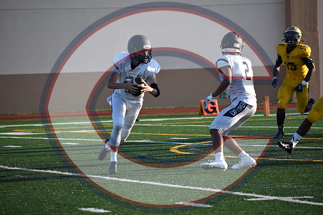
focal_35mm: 278
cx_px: 162
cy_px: 108
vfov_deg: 5.0
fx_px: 2490
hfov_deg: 7.4
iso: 400
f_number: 5.3
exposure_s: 1/1000
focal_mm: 185
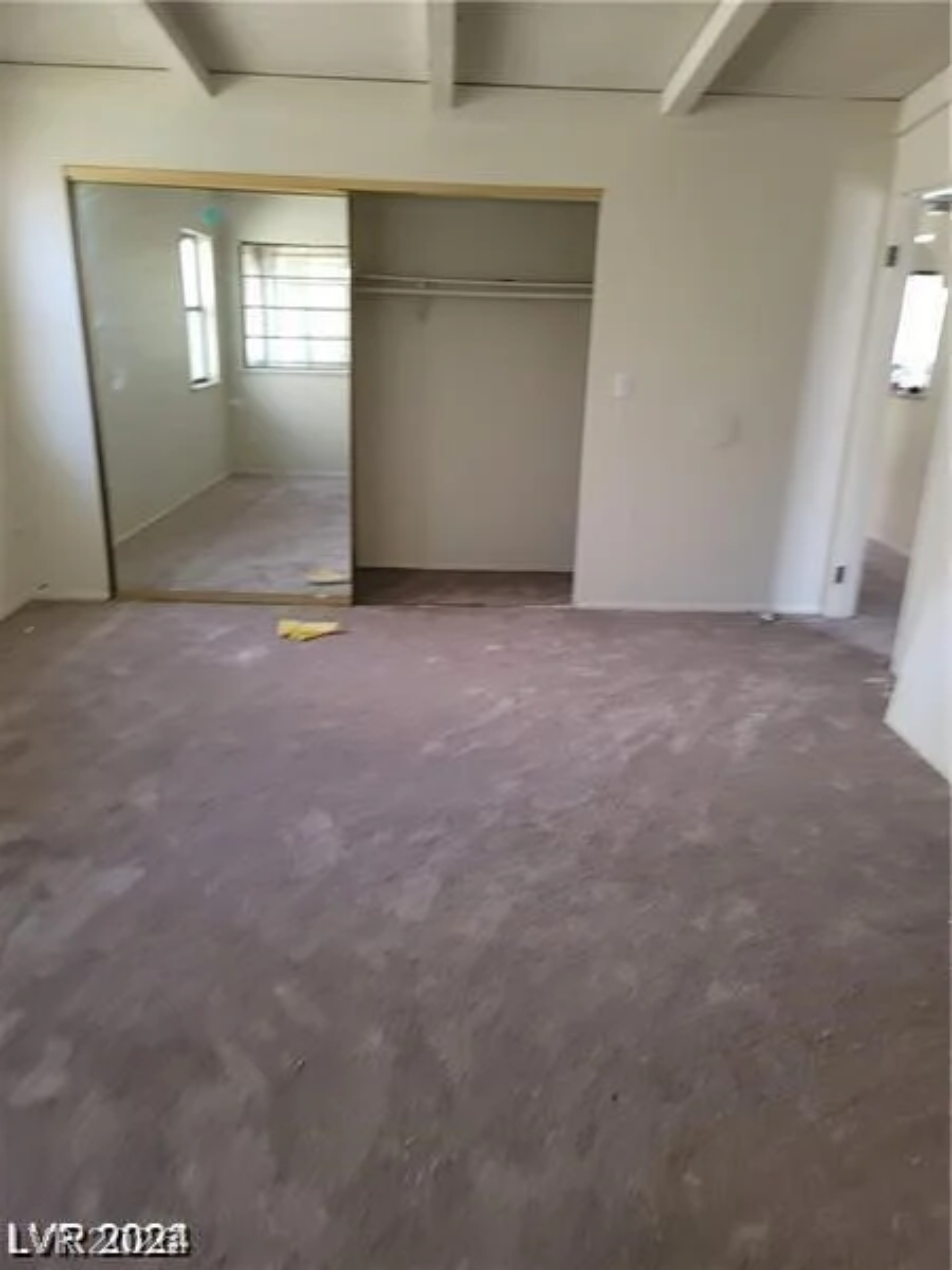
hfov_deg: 54.9
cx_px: 476
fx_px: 917
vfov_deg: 69.4
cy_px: 635
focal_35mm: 25
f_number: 1.8
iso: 250
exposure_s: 1/40
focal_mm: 7
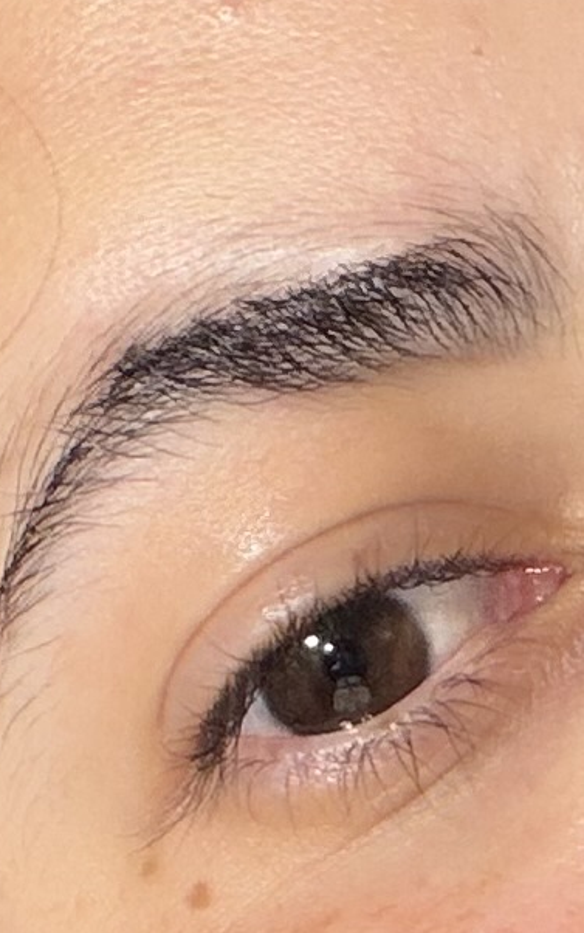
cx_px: 779
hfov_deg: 8.0
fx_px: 4145
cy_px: 1181
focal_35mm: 163
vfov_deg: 12.5
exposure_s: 1/50
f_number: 1.9
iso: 100
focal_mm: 2.71
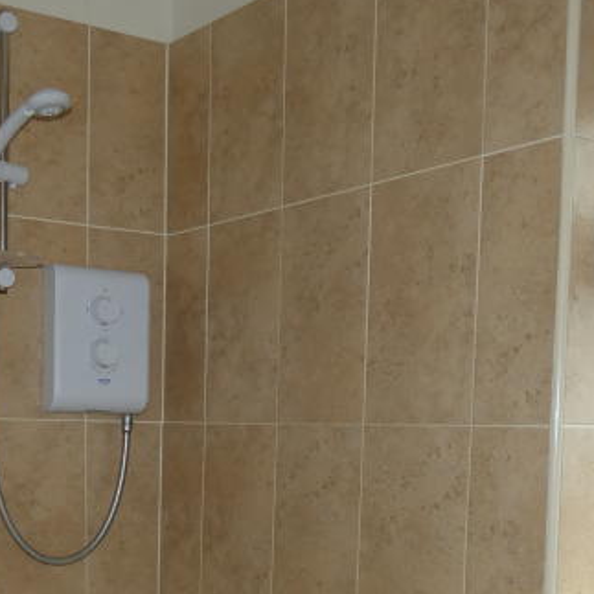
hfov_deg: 30.5
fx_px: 1087
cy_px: 535
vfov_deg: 29.3
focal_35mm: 56
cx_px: 243
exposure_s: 1/50
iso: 80
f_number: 2.8
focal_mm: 3.6
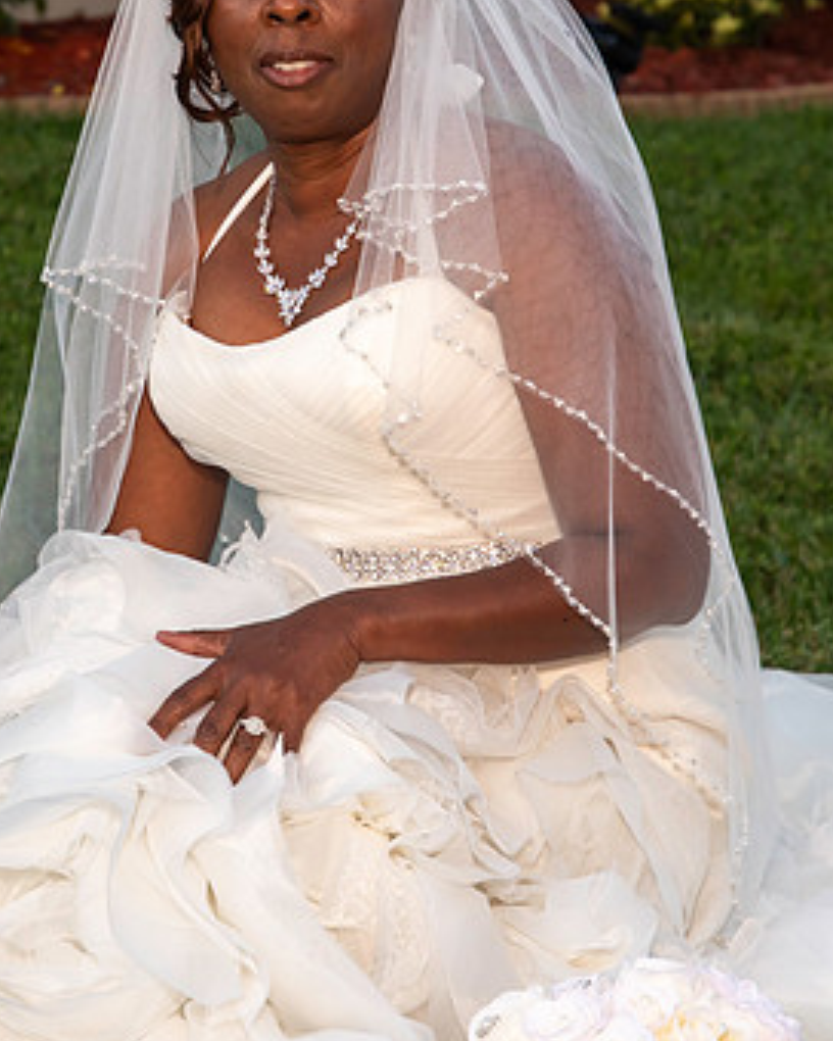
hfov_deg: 9.6
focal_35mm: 160
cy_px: 385
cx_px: 226
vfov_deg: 12.0
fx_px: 4931
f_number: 5
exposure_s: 1/250
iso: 400
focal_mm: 56
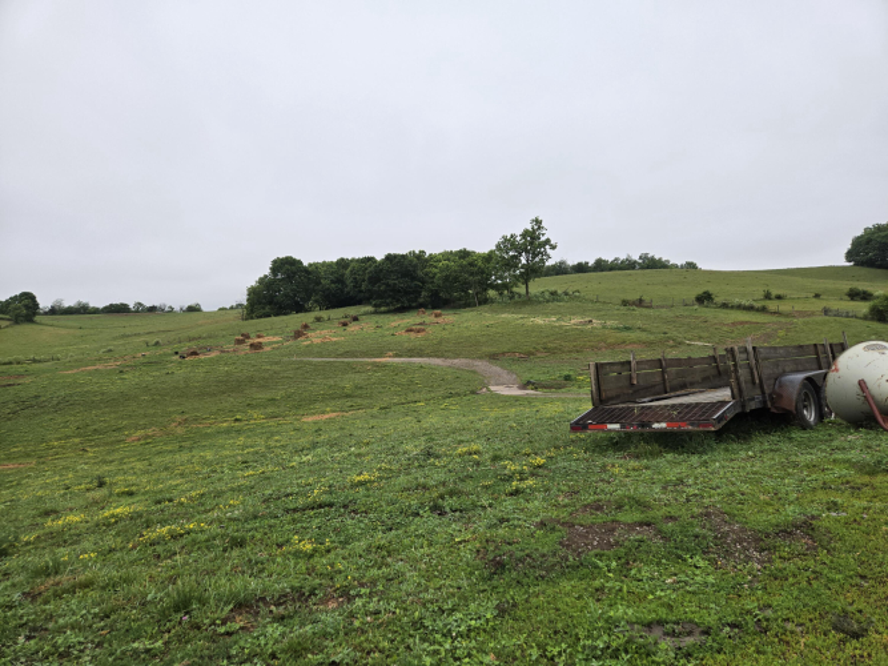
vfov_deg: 58.9
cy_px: 333
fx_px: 590
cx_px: 444
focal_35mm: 23
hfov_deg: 73.9
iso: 25
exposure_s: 1/583
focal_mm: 5.4
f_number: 1.8
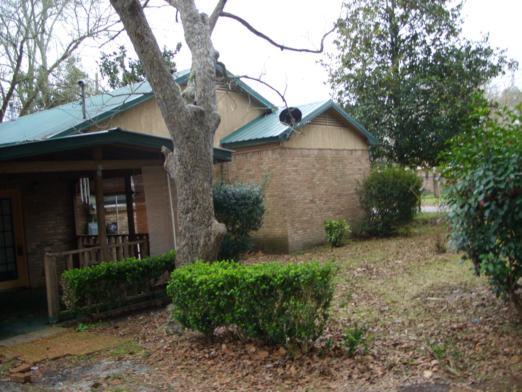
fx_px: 573
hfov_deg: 49.0
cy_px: 196
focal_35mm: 38
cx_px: 261
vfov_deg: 37.7
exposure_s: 1/52
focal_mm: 7.8
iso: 50
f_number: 2.8
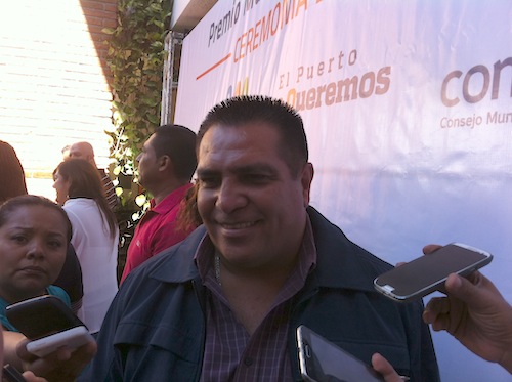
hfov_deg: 52.7
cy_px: 191
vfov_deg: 40.6
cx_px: 256
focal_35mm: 35
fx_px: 517
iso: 80
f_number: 2.8
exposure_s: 1/149
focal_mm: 3.85
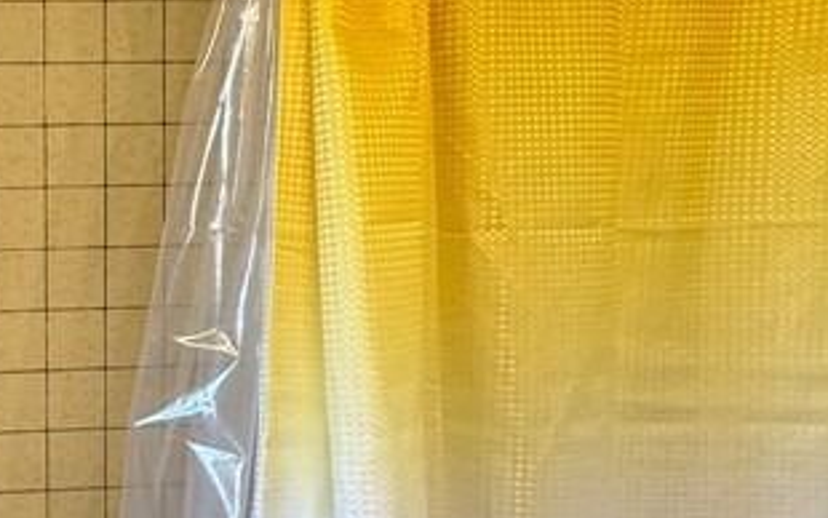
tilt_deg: -2.2
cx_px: -254
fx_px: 1106
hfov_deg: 31.4
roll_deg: +0.8
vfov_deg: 26.4
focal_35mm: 49
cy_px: 286
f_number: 2.2
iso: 200
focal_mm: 2.22
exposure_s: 1/120
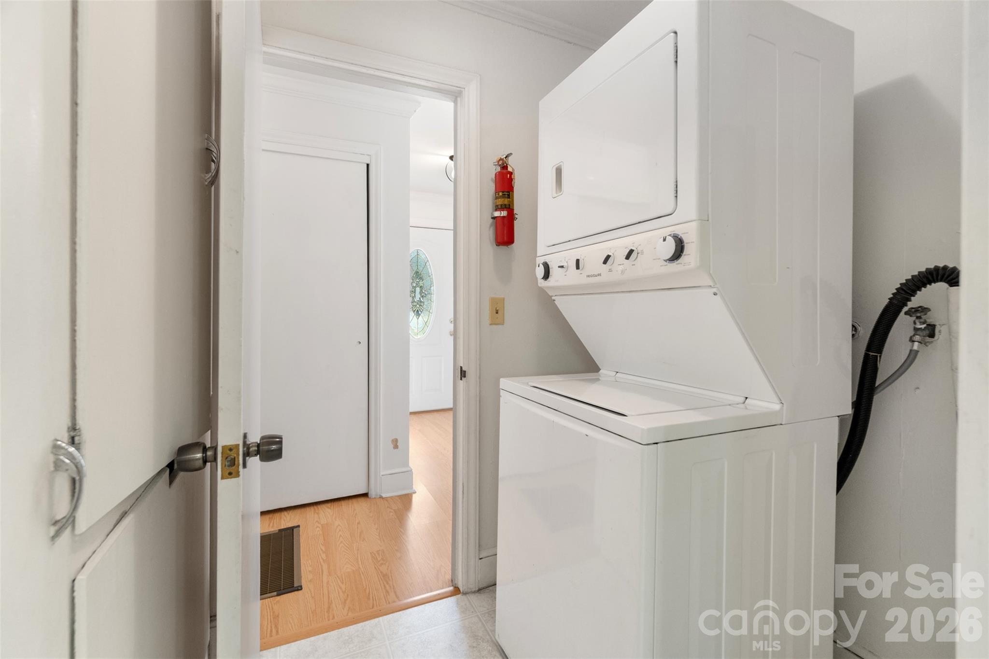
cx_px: 494
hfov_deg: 100.4
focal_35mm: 15
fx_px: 412
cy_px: 330
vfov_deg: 77.3
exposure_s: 1/30
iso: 500
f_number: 4.5
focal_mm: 10
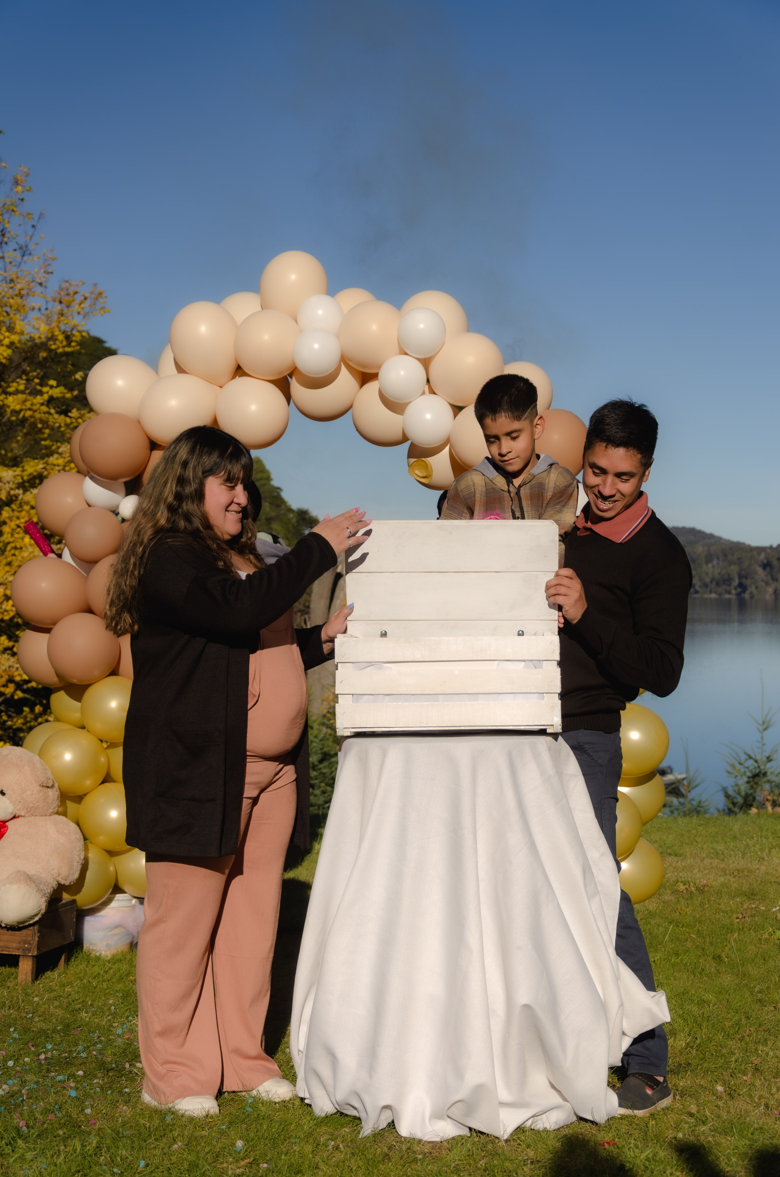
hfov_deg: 22.5
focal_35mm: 60
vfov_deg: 33.5
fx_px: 1959
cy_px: 588
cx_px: 390
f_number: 4.5
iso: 160
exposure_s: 1/1600
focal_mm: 40
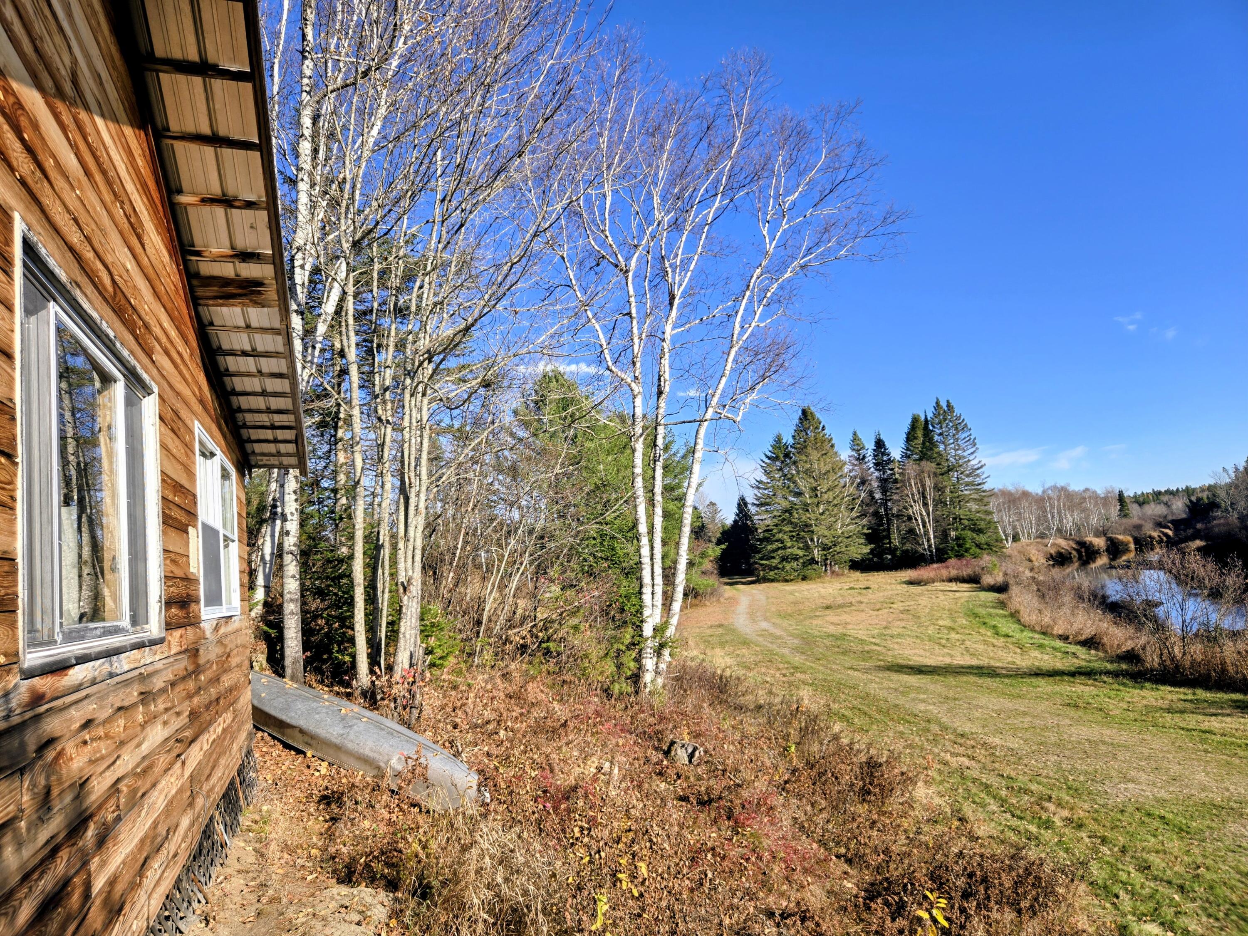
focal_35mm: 23
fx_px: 829
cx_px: 624
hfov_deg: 73.9
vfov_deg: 58.9
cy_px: 468
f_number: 1.8
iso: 25
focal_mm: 5.4
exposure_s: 1/1517
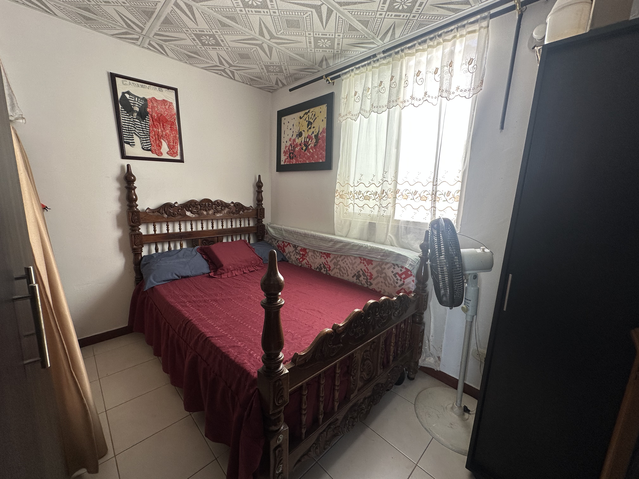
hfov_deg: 102.1
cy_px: 240
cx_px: 320
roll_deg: -3.1
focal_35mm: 14
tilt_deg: -10.7
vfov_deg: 85.7
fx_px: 258
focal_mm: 2.22
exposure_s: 1/99
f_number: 2.2
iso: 64
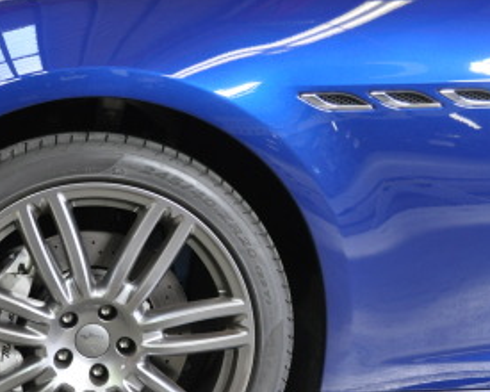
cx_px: 86
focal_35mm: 65
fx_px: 943
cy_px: 278
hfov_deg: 28.4
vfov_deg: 23.3
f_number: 5.6
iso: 800
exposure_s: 1/60
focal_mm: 24
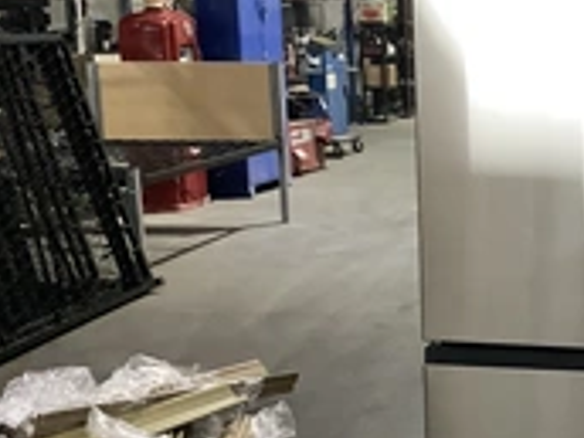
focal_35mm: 72
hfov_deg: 25.4
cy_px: 234
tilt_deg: -9.3
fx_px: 1215
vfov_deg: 20.4
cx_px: 615
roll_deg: -0.1
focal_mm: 3.3
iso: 250
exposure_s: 1/40
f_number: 2.4
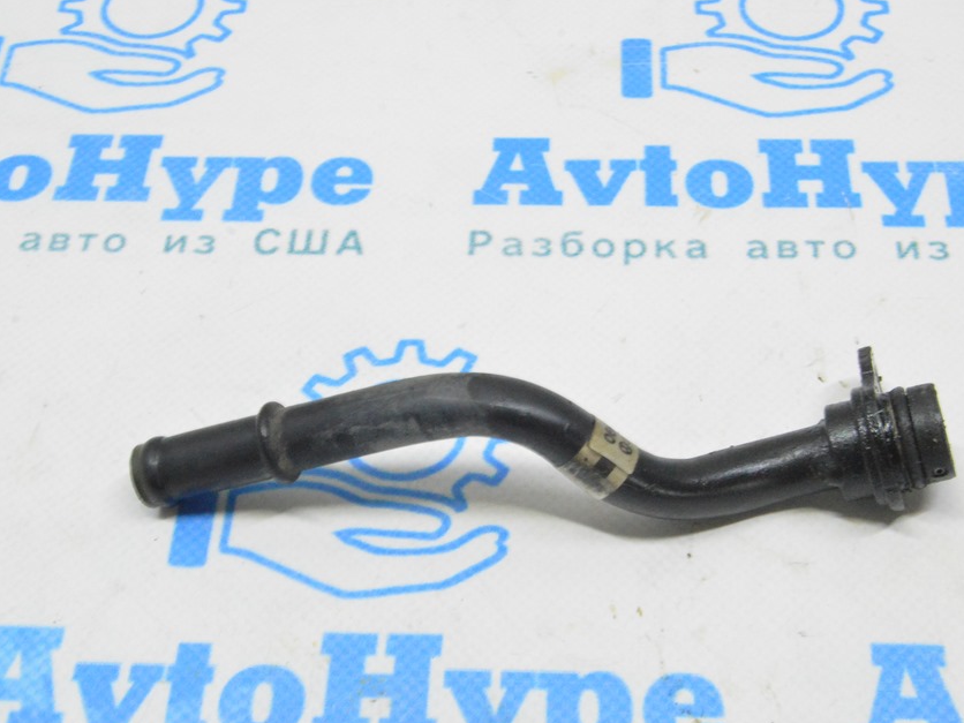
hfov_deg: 32.2
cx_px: 497
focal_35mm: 60
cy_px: 373
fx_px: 1671
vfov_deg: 24.4
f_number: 20
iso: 6400
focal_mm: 34
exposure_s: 1/15
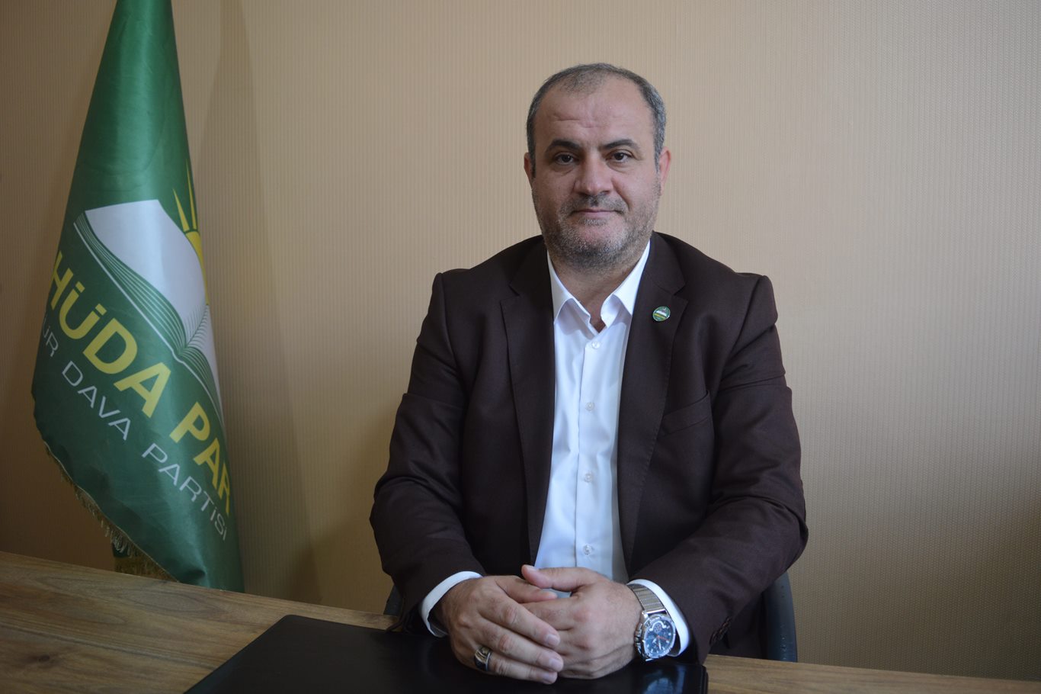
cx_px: 520
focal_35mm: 27
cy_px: 347
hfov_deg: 67.4
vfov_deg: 47.9
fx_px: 781
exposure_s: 1/50
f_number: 3.5
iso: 400
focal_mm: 18
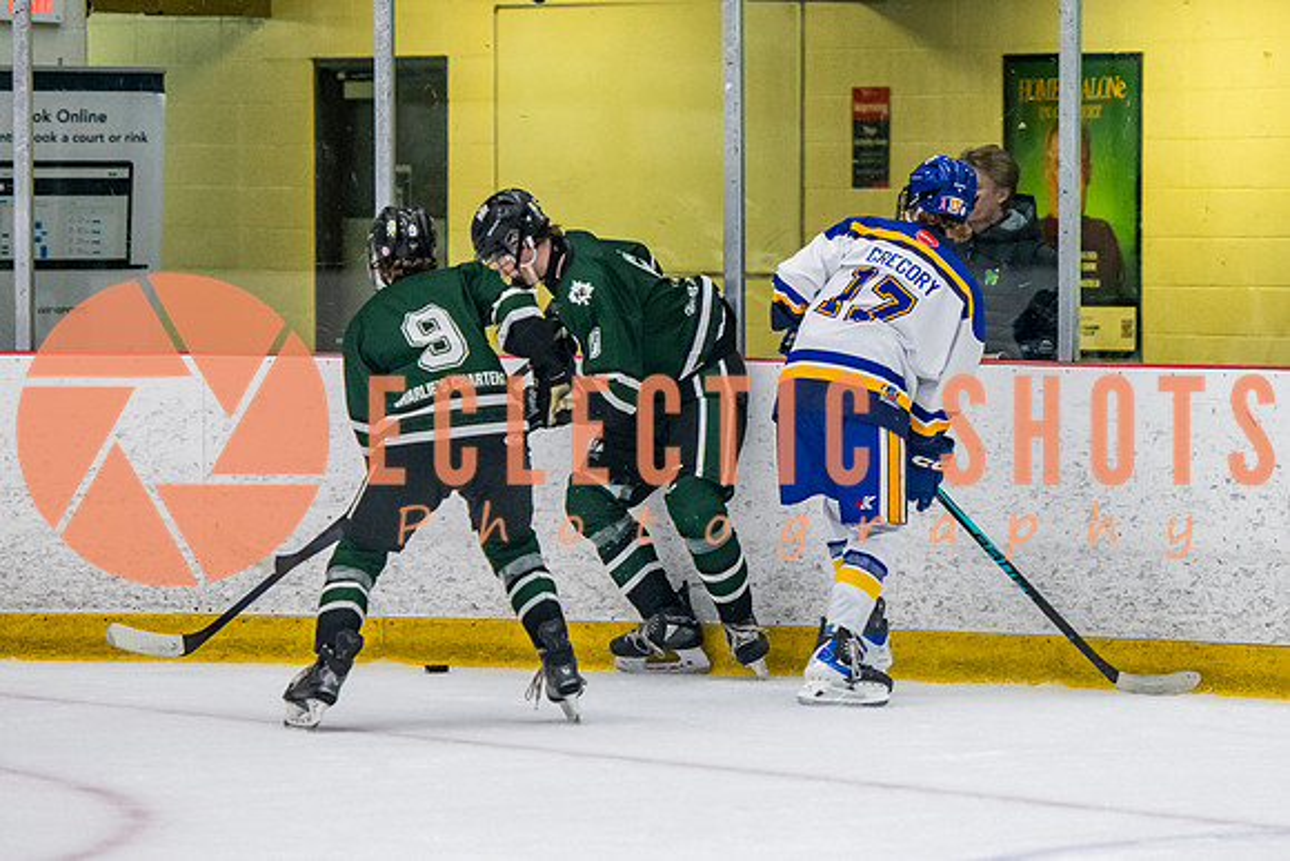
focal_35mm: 233
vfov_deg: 5.9
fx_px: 8336
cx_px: 892
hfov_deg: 8.8
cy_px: 394
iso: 2000
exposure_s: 1/640
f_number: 3.2
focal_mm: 135
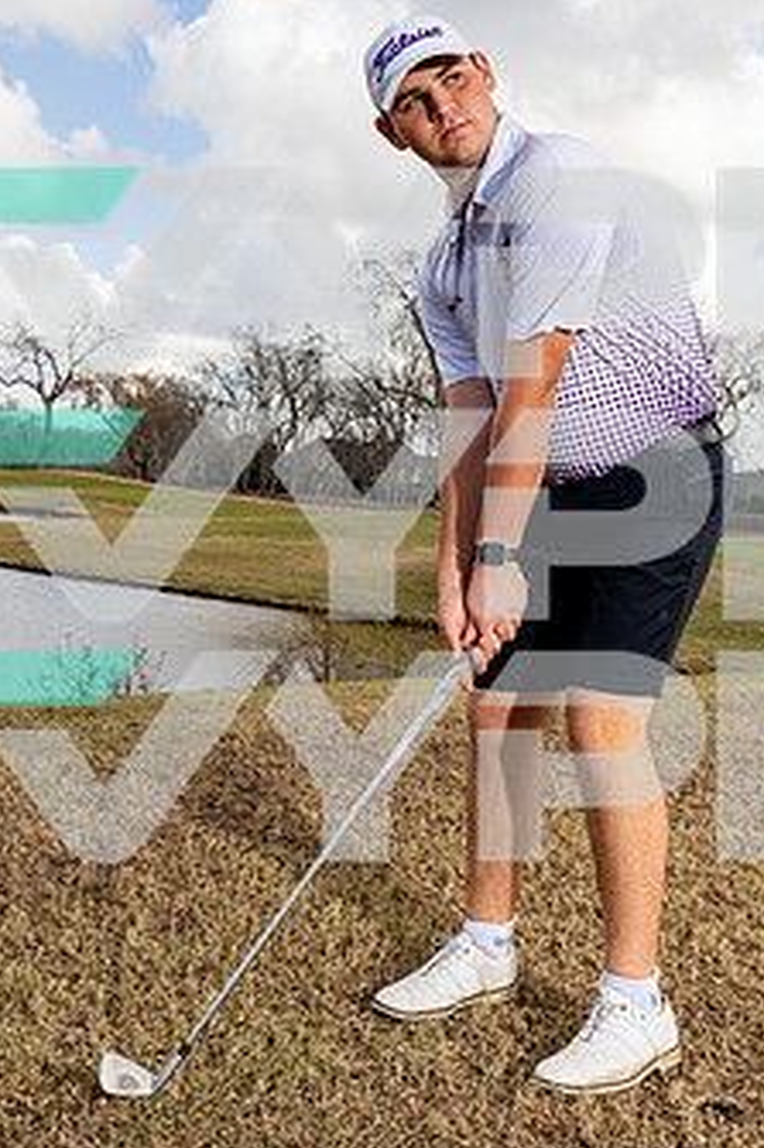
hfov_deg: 31.1
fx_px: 1370
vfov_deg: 45.4
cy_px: 517
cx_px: 445
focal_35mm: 43
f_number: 8
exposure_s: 1/250
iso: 100
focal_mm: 32
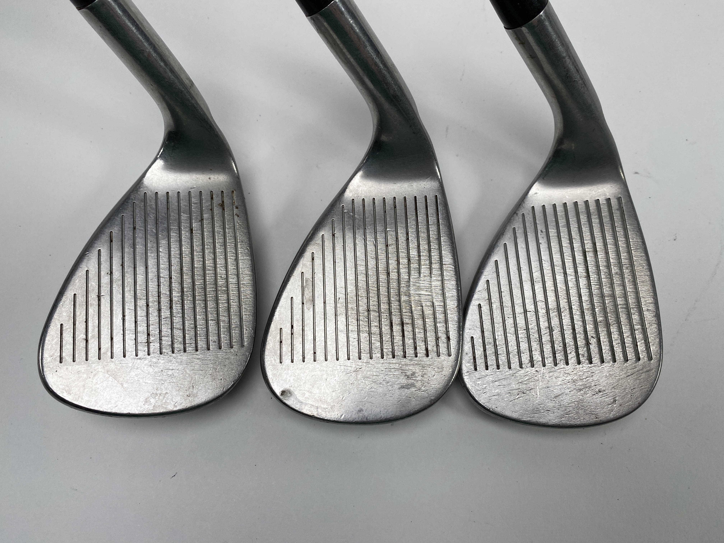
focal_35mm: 26
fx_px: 544
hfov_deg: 67.3
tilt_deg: -75.7
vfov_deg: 53.1
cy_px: 272
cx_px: 362
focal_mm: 4.25
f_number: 1.8
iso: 32
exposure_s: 1/571
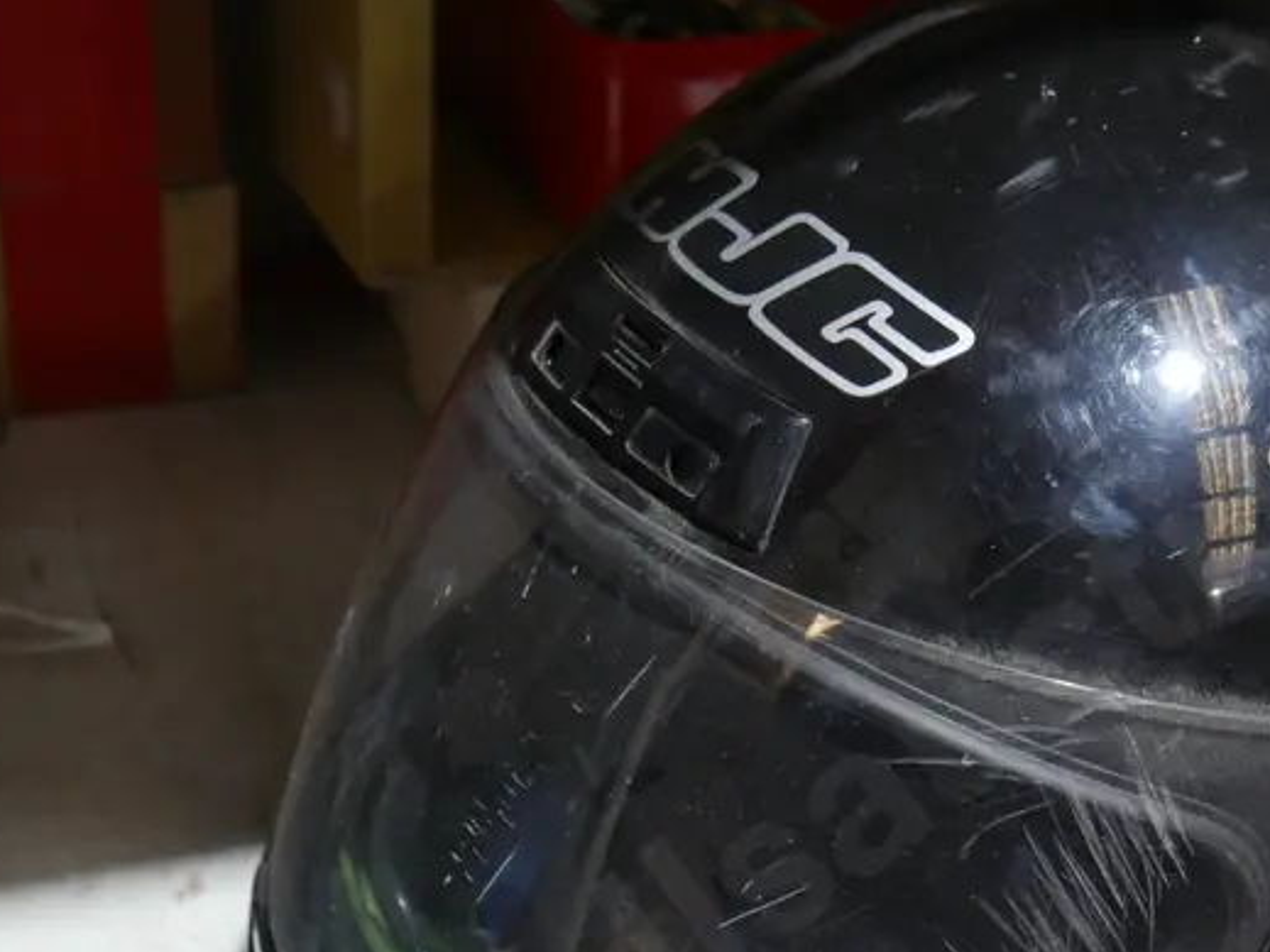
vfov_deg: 20.5
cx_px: 981
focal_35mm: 71
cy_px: 722
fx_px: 2604
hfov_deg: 27.0
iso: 800
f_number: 4
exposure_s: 1/60
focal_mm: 18
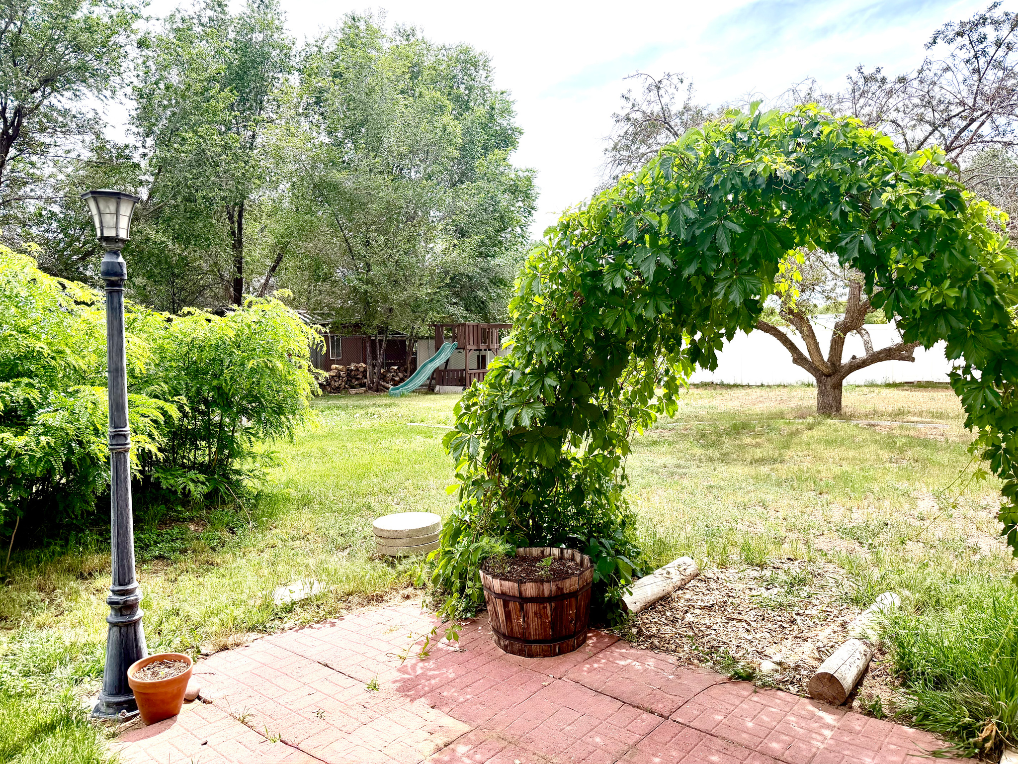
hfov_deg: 71.6
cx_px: 509
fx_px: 706
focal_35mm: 24
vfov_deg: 56.8
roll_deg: +1.0
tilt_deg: -1.8
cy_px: 382
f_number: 1.78
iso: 100
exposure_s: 1/2907
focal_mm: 6.76
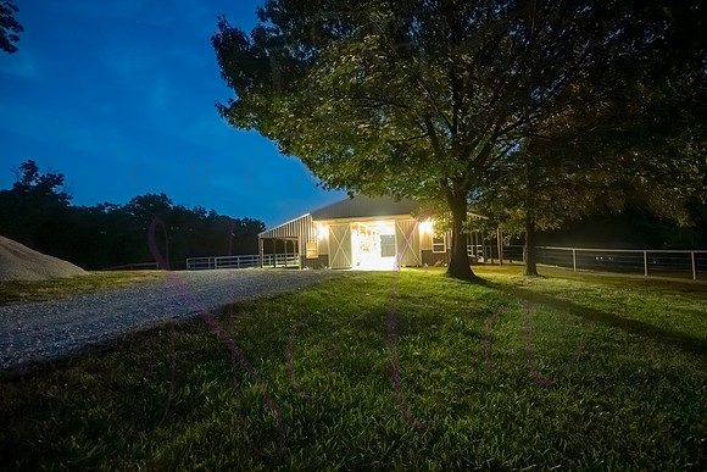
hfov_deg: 101.4
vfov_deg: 78.4
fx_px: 289
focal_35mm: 15
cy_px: 240
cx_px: 362
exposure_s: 1/6
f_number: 2.8
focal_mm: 14
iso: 8000
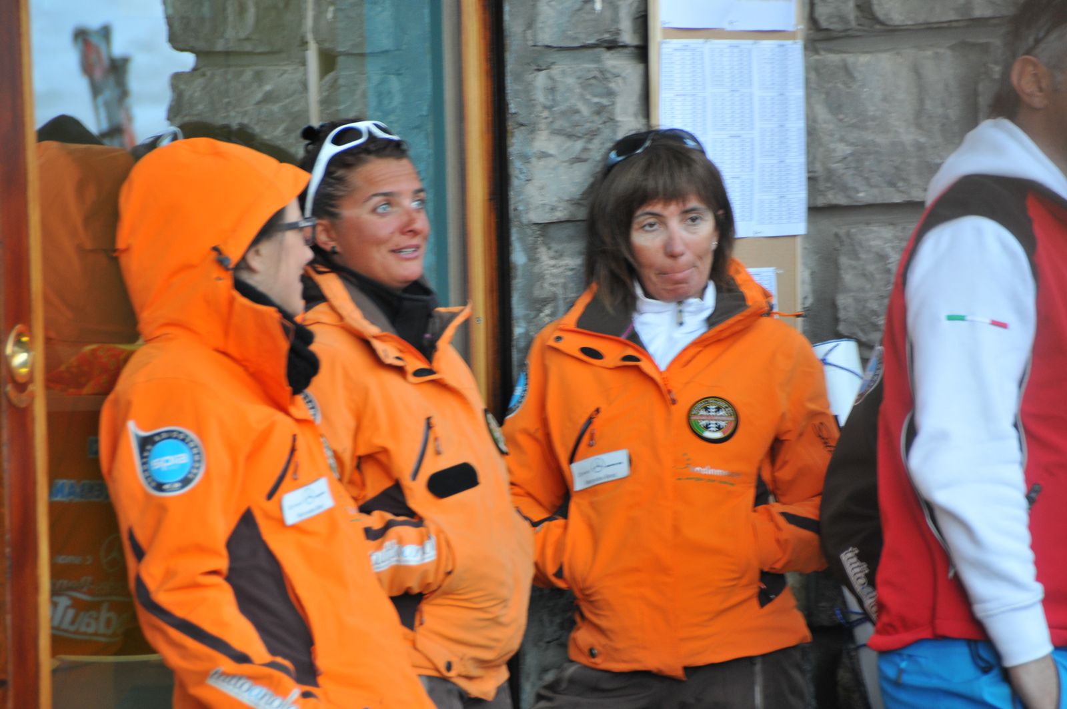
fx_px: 8882
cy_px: 354
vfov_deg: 4.6
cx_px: 534
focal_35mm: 300
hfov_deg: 6.9
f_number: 5.6
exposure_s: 1/40
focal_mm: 200
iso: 400
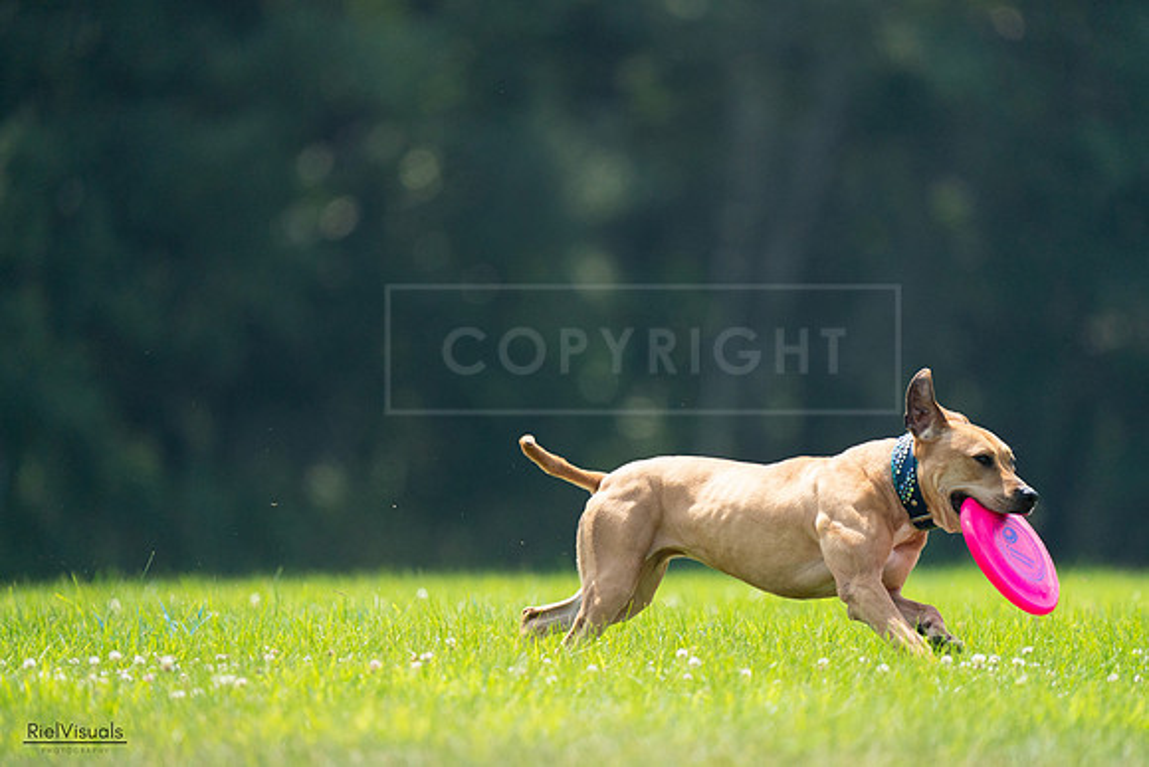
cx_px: 574
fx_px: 19154
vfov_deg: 2.3
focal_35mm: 600
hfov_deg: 3.4
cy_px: 384
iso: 2500
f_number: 6.3
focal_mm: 600
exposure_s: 1/4000
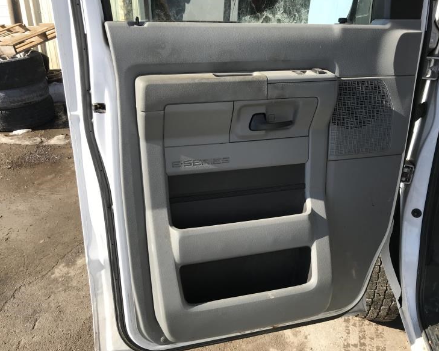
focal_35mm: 30
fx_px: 390
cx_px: 237
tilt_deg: -25.3
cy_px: 175
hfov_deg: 58.7
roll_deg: -0.2
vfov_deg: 48.5
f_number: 1.8
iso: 20
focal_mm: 3.99
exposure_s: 1/987
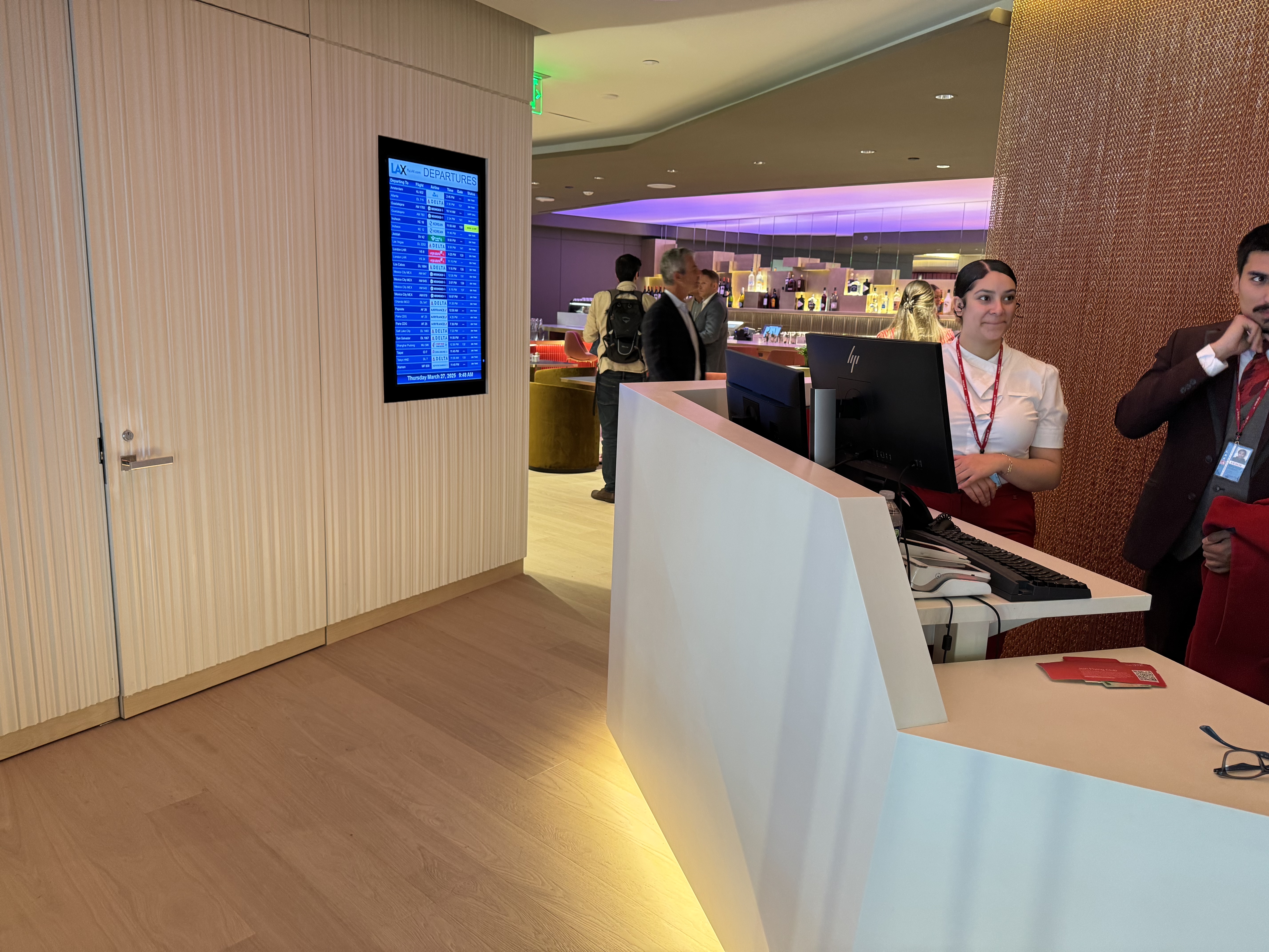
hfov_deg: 71.6
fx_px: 880
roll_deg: -2.6
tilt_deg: -11.6
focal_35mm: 24
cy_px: 476
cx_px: 634
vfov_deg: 56.8
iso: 320
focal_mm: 6.76
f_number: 1.78
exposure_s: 1/60
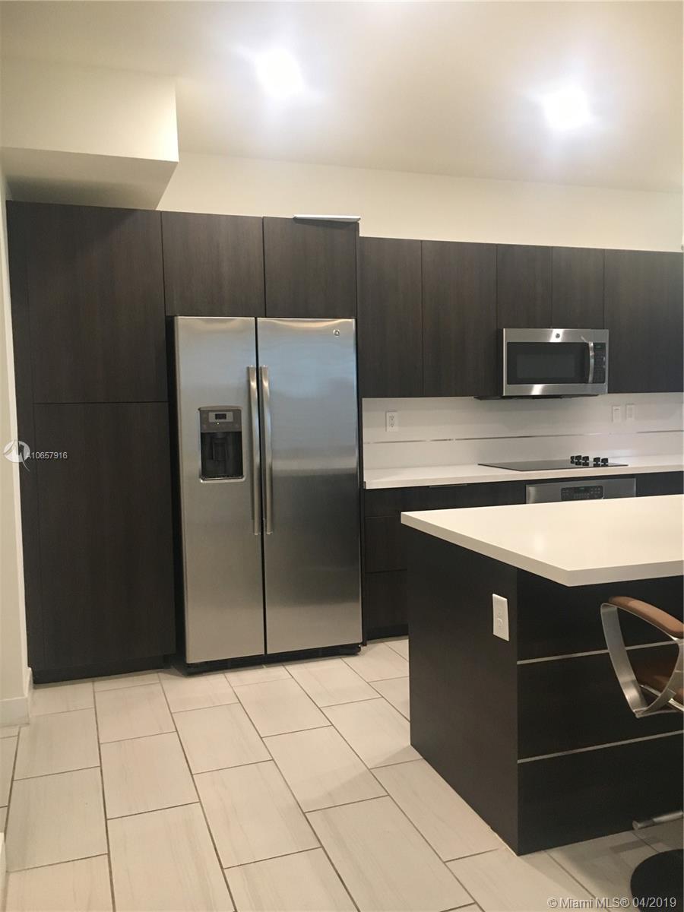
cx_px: 342
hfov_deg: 48.2
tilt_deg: -4.8
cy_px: 456
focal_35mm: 29
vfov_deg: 61.7
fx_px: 764
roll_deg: +0.7
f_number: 2.2
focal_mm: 4.15
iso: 160
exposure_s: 1/30
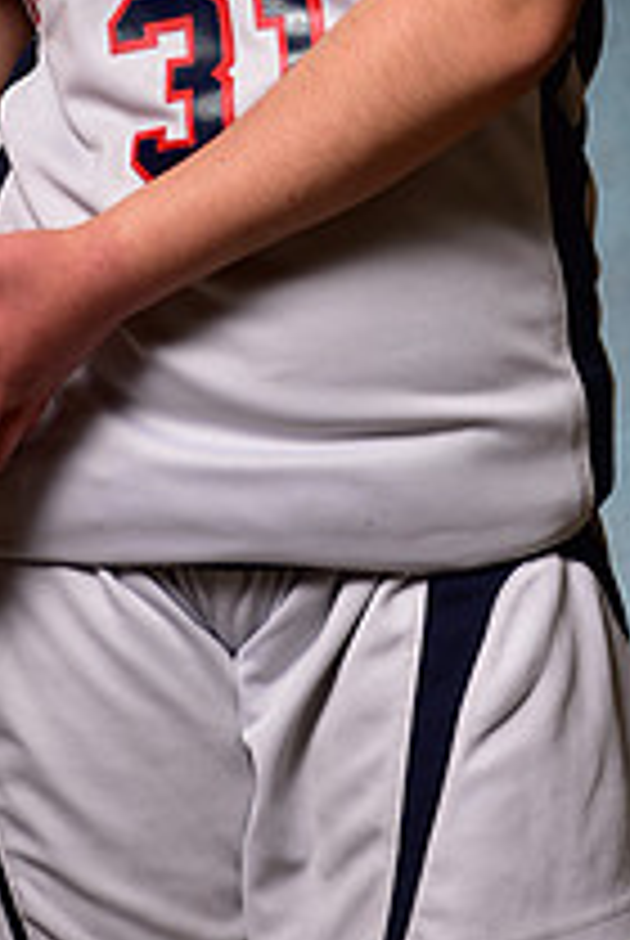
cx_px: 146
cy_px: -220
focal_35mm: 194
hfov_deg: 7.1
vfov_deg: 10.4
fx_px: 5075
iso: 100
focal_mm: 70
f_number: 5
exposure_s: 1/200
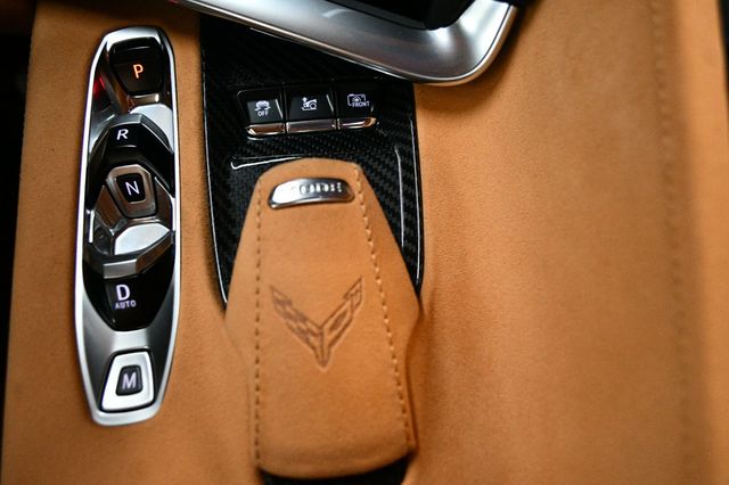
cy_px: 242
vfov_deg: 47.9
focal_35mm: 27
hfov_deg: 67.4
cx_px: 364
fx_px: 546
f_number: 3.5
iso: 3200
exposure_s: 1/100
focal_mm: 18
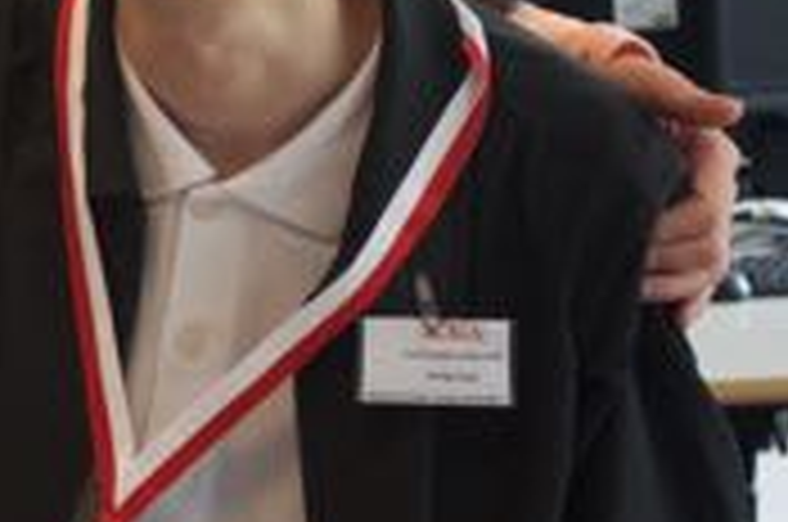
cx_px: -527
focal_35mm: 230
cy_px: -45
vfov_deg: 5.9
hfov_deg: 8.7
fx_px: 5025
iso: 800
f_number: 5.3
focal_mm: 42
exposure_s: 1/60
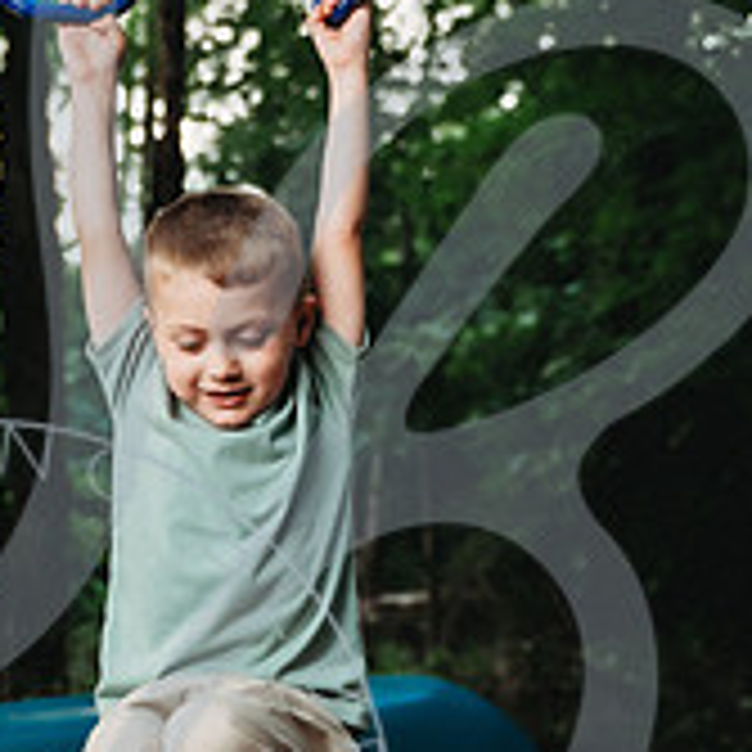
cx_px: 180
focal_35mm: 71
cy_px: 495
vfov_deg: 24.2
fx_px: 1745
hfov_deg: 24.0
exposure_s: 1/200
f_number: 2.8
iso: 200
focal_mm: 31
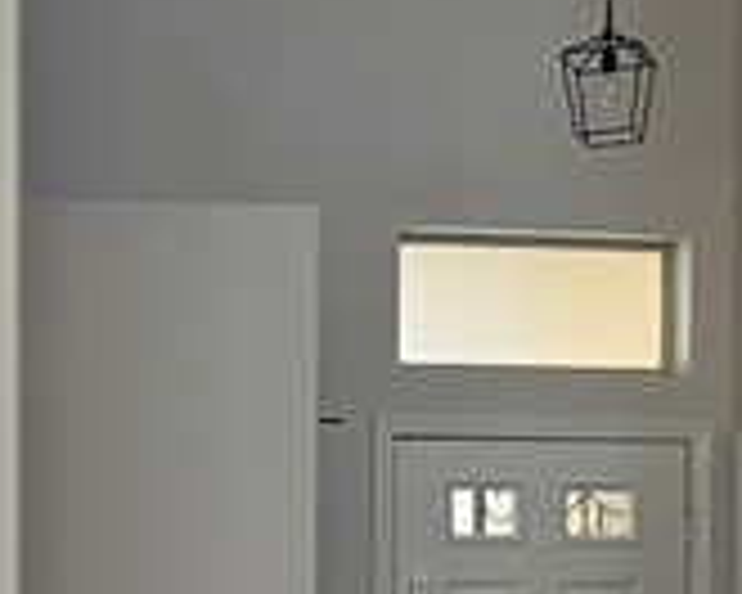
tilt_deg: -0.8
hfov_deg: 22.2
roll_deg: -0.6
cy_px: 612
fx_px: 1867
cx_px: 139
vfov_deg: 17.6
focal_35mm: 85
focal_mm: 2.22
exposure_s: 1/121
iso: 125
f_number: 2.2
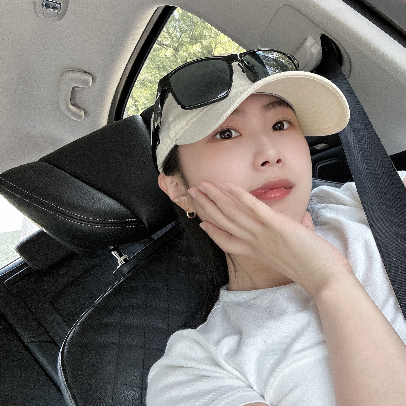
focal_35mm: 28
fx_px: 372
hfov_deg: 56.1
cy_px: 203
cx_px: 269
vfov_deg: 57.3
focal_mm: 2.69
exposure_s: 1/60
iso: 80
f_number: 1.9
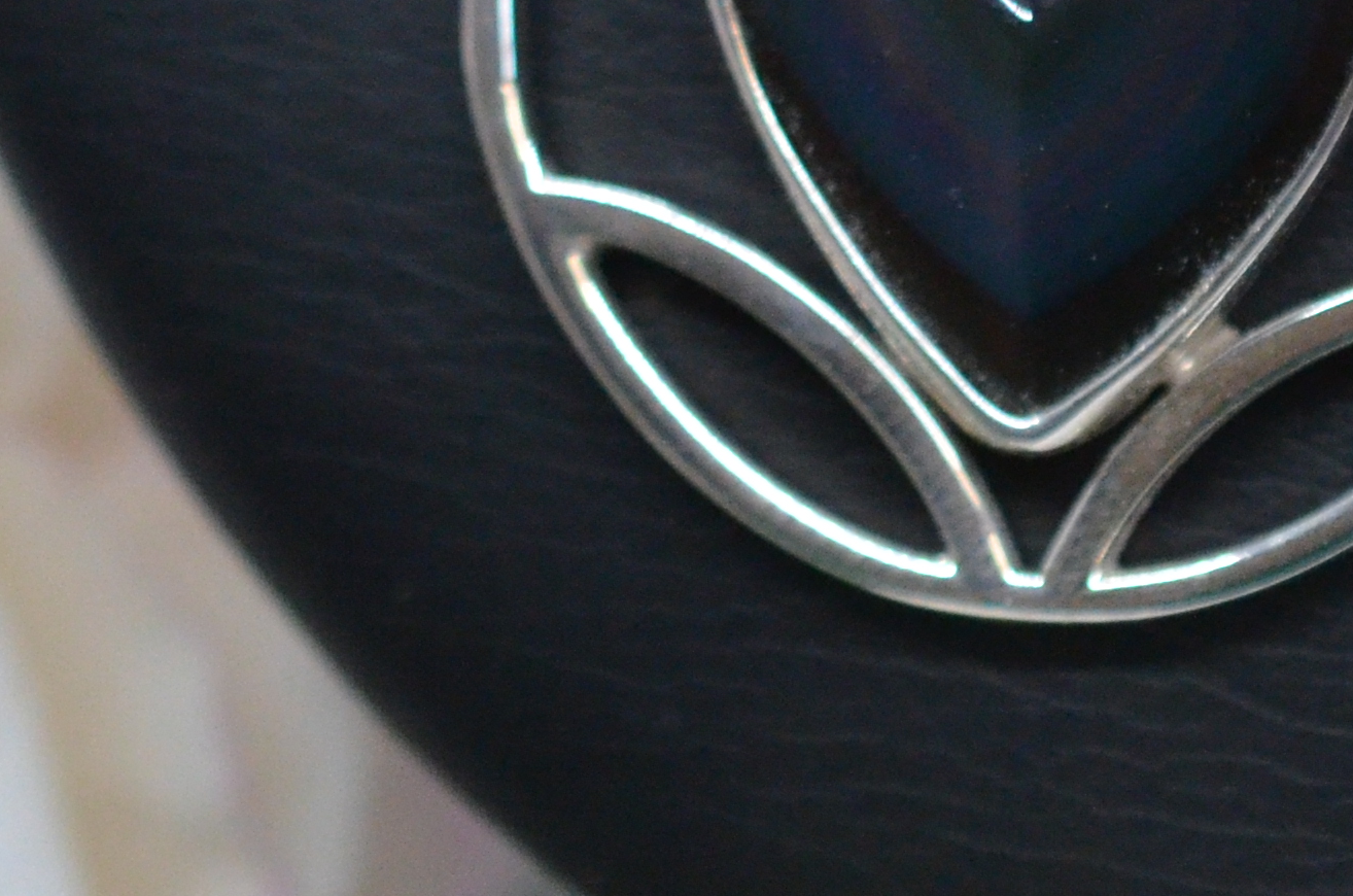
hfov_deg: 9.2
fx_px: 8438
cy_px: 41
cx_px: 1028
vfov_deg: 6.1
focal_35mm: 225
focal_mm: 40
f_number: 3.5
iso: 2500
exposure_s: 1/2500
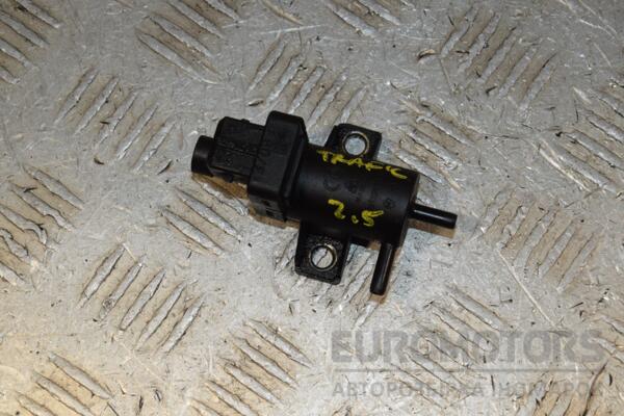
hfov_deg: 21.9
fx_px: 1612
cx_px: 312
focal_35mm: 93
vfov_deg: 14.7
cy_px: 208
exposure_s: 1/200
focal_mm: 62
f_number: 10
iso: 800
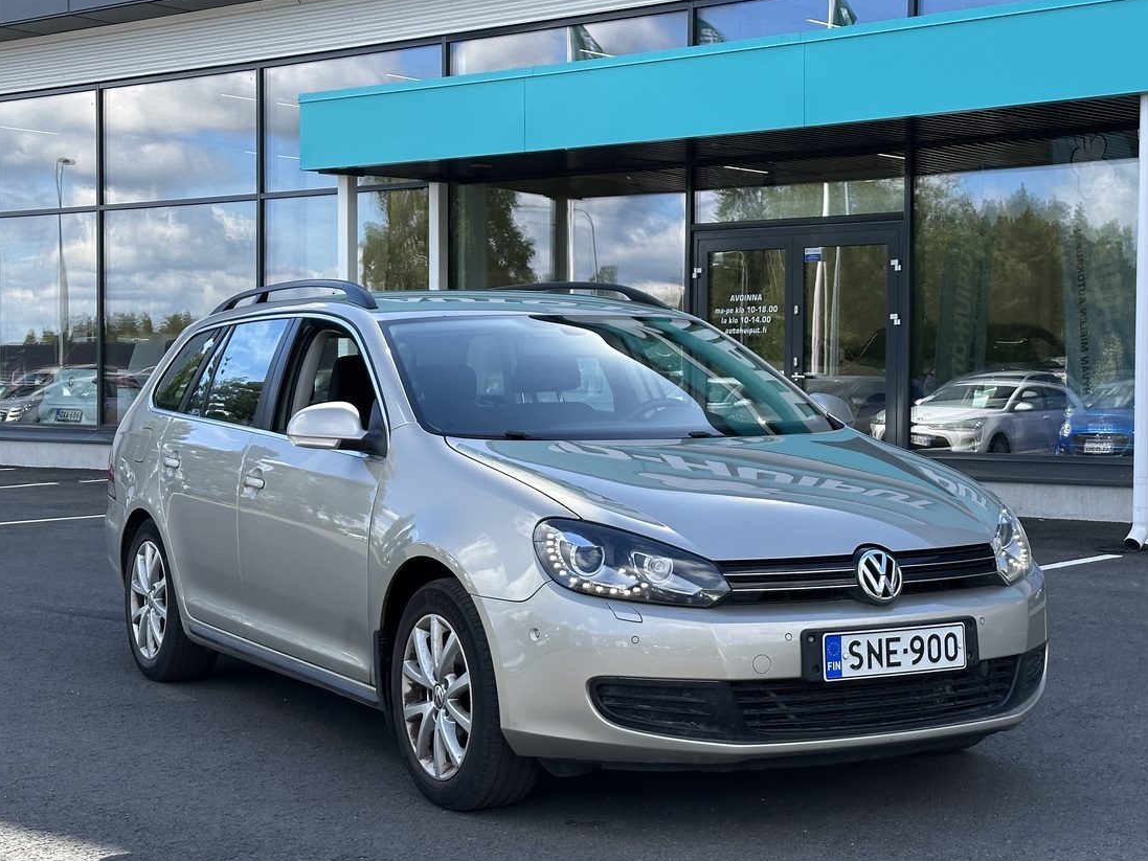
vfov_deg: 23.3
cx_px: 592
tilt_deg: -1.3
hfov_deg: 30.7
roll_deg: +0.1
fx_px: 2090
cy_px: 433
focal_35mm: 63
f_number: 1.78
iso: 64
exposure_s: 1/1212
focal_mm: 6.86
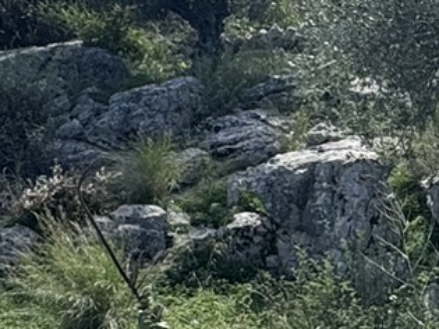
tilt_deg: -0.6
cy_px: -22
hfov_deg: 19.8
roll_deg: -3.8
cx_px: 576
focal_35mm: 91
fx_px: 1154
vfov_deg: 15.8
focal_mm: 2.22
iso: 50
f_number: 2.2
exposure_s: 1/1536
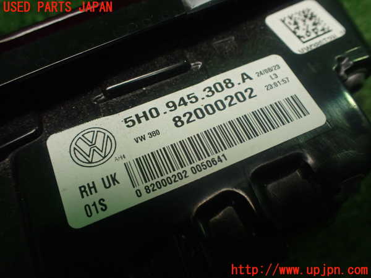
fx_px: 322
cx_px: 186
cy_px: 139
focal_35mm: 30
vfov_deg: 46.8
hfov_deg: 60.0
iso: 400
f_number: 2.3
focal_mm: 5.4
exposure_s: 1/125
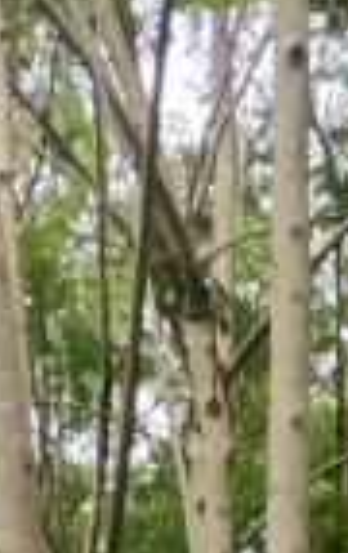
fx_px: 3095
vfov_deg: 8.6
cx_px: 278
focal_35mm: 205
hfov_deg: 6.4
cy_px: 1599
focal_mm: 4.05
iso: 100
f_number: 1.8
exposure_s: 1/110
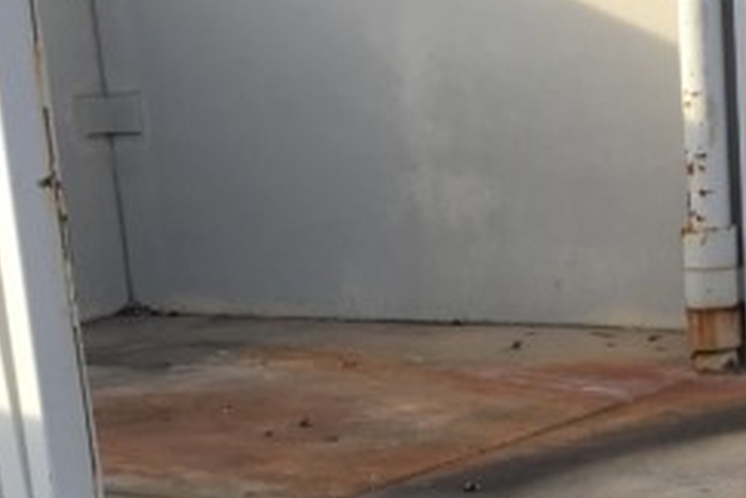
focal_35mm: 127
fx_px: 2632
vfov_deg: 10.1
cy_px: 962
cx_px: 682
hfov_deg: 15.9
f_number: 2.2
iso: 25
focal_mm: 4.15
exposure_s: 1/538
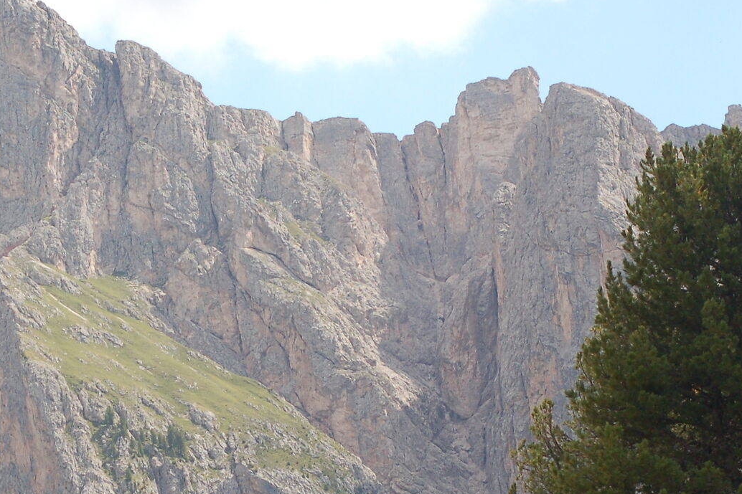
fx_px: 3586
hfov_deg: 11.7
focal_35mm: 174
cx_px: 32
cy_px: 490
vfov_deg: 7.9
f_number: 5.6
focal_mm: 50
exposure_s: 1/1000
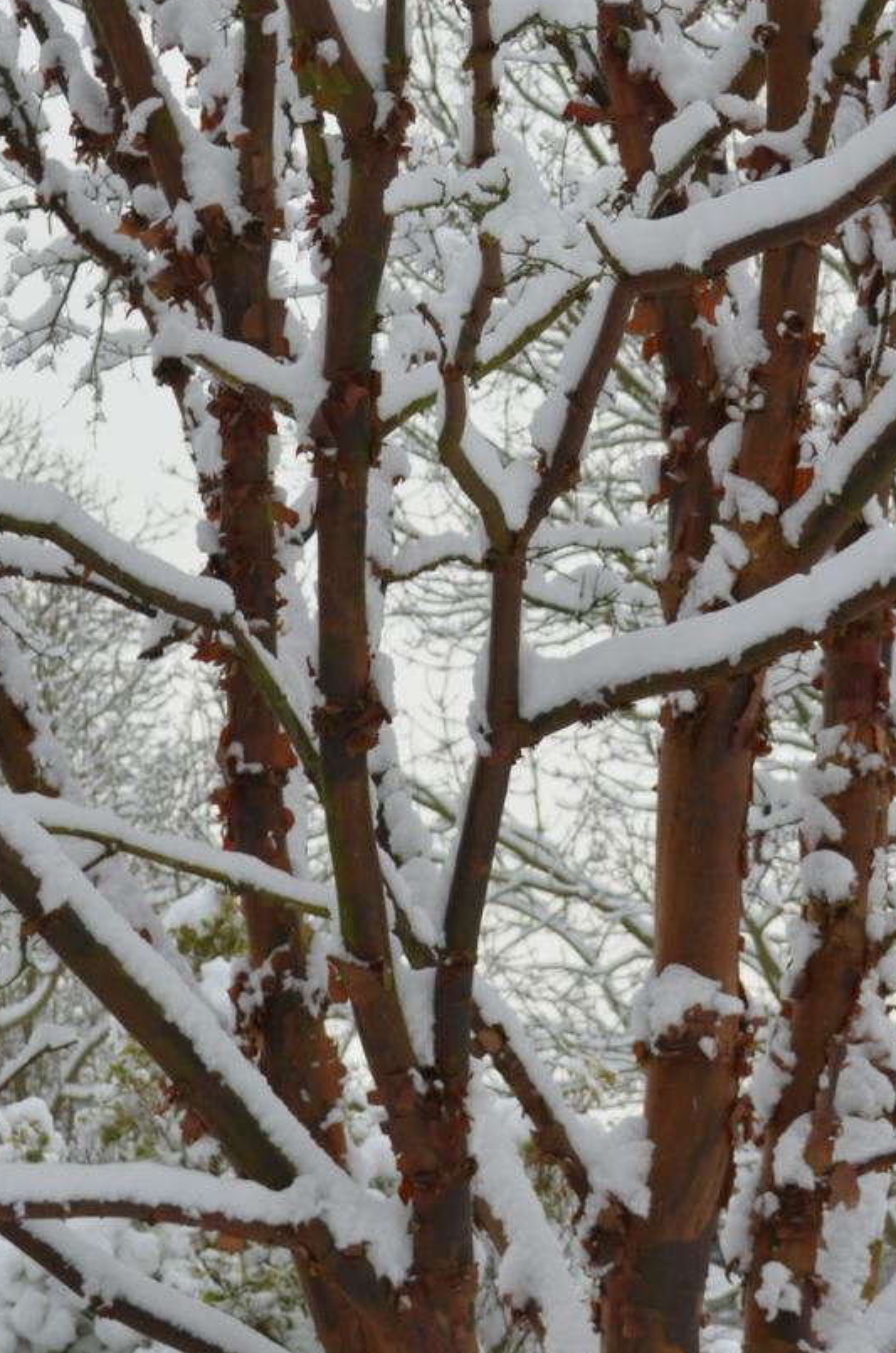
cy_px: 382
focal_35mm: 127
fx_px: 4759
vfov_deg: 16.1
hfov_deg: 10.7
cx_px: 784
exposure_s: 1/320
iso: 400
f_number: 4.8
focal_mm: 32
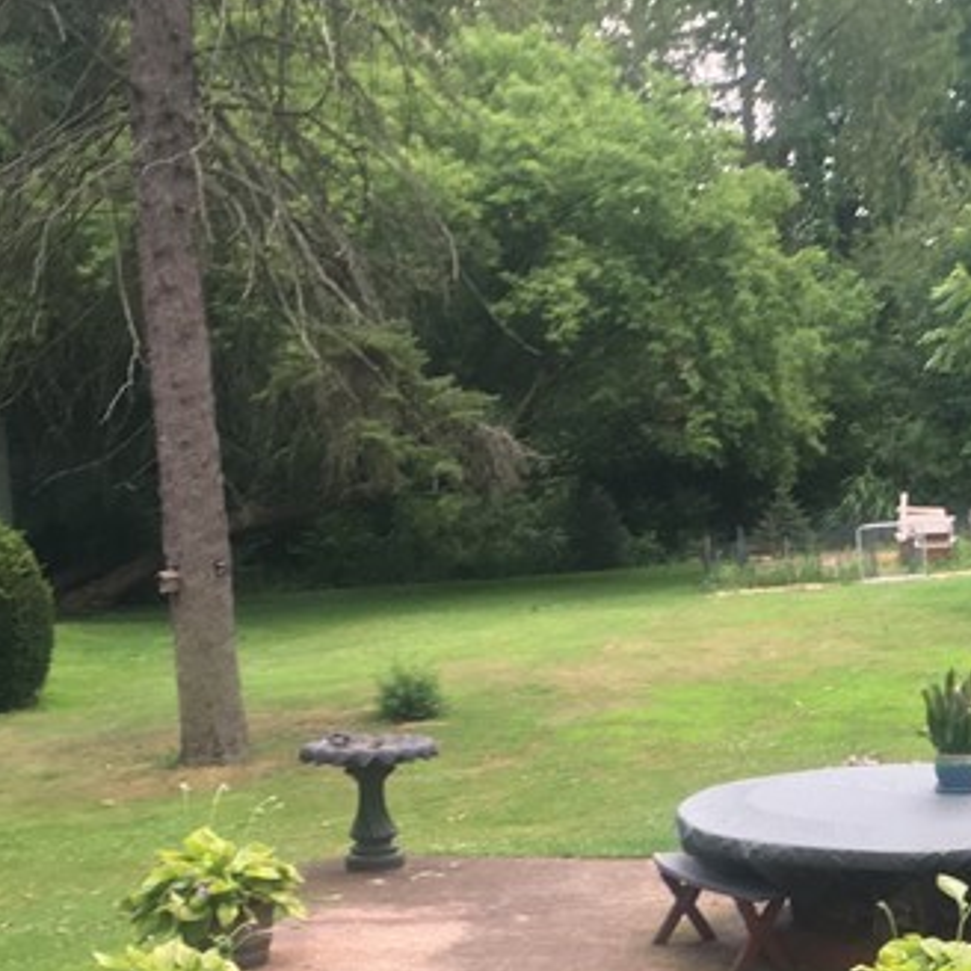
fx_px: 2539
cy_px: 933
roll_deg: +1.3
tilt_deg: -15.5
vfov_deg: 21.0
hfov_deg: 21.0
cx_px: 935
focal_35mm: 80
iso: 32
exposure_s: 1/120
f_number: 2.2
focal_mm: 4.15
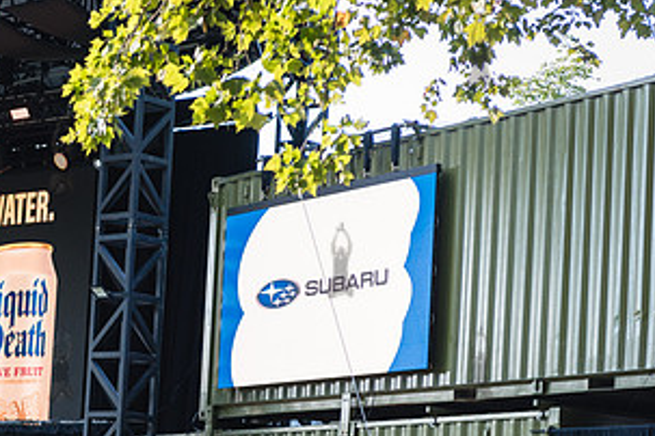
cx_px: 61
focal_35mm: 134
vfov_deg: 10.2
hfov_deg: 15.1
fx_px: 2438
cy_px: 364
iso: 500
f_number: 3.5
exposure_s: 1/400
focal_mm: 70
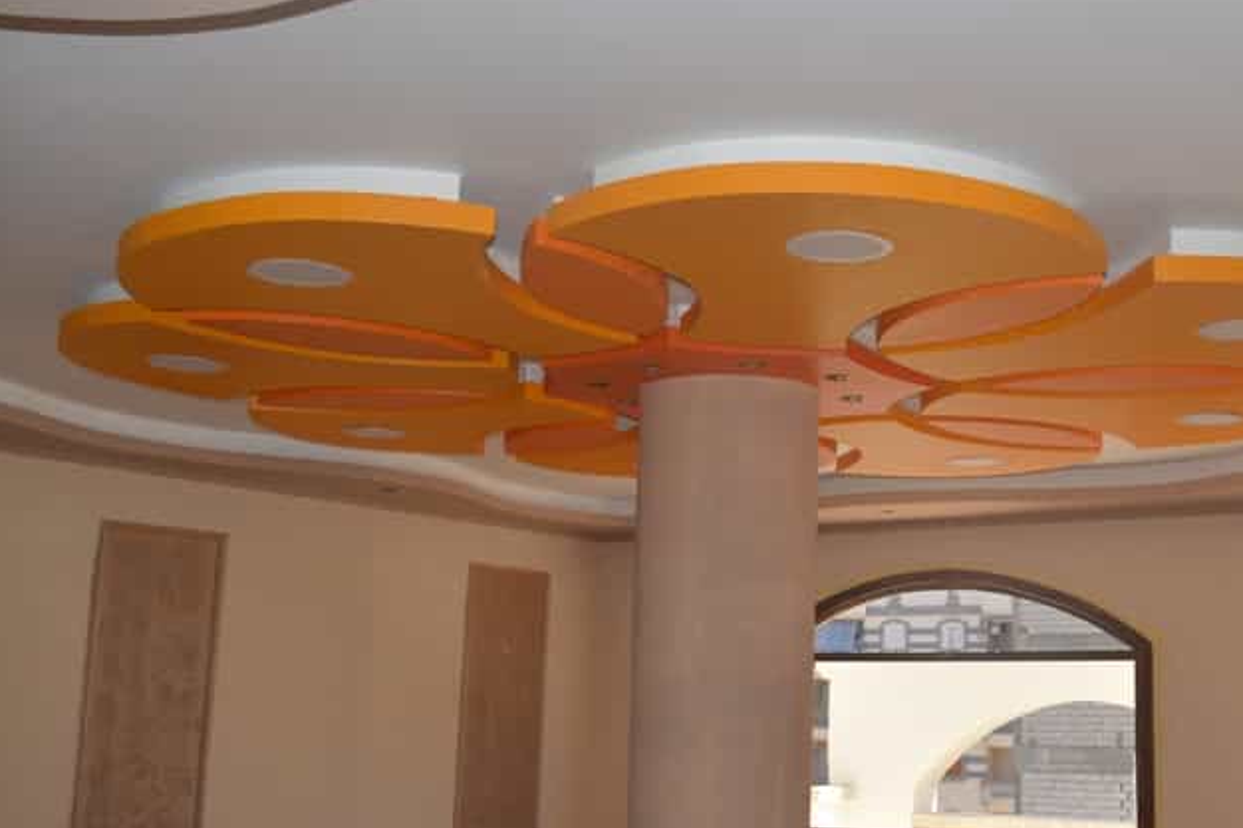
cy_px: 388
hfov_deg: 42.4
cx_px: 786
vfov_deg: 29.2
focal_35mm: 46
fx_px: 1588
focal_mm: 24
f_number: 6.3
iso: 100
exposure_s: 1/200
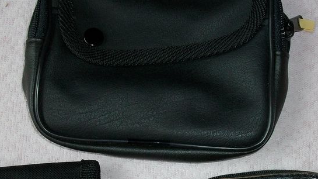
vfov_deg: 18.5
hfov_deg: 32.8
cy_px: 163
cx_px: 165
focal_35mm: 64
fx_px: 539
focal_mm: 5.7
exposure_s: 1/40
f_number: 2.9
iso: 125
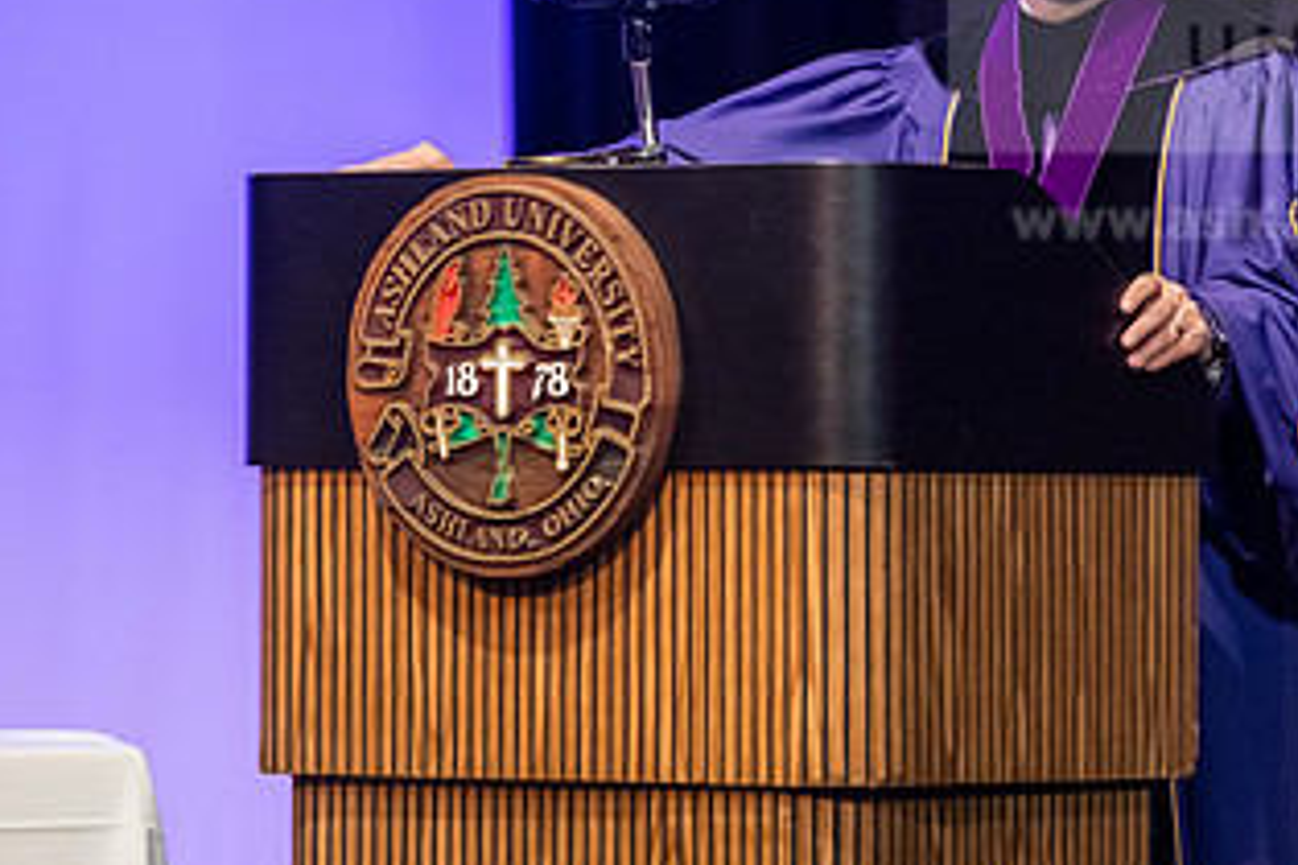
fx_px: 9626
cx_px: 824
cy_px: 307
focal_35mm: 267
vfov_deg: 5.1
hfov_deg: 7.7
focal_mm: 145
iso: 4000
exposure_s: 1/200
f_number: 3.2
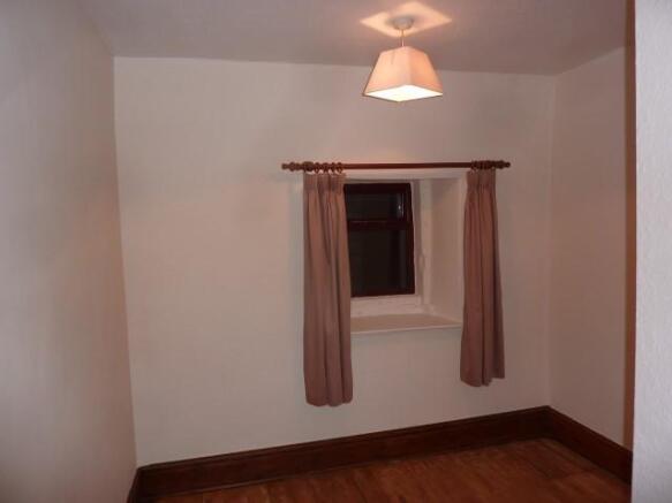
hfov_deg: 69.4
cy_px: 252
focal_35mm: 25
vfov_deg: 54.9
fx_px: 485
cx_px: 336
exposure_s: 1/30
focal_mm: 4.1
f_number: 3.3
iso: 100
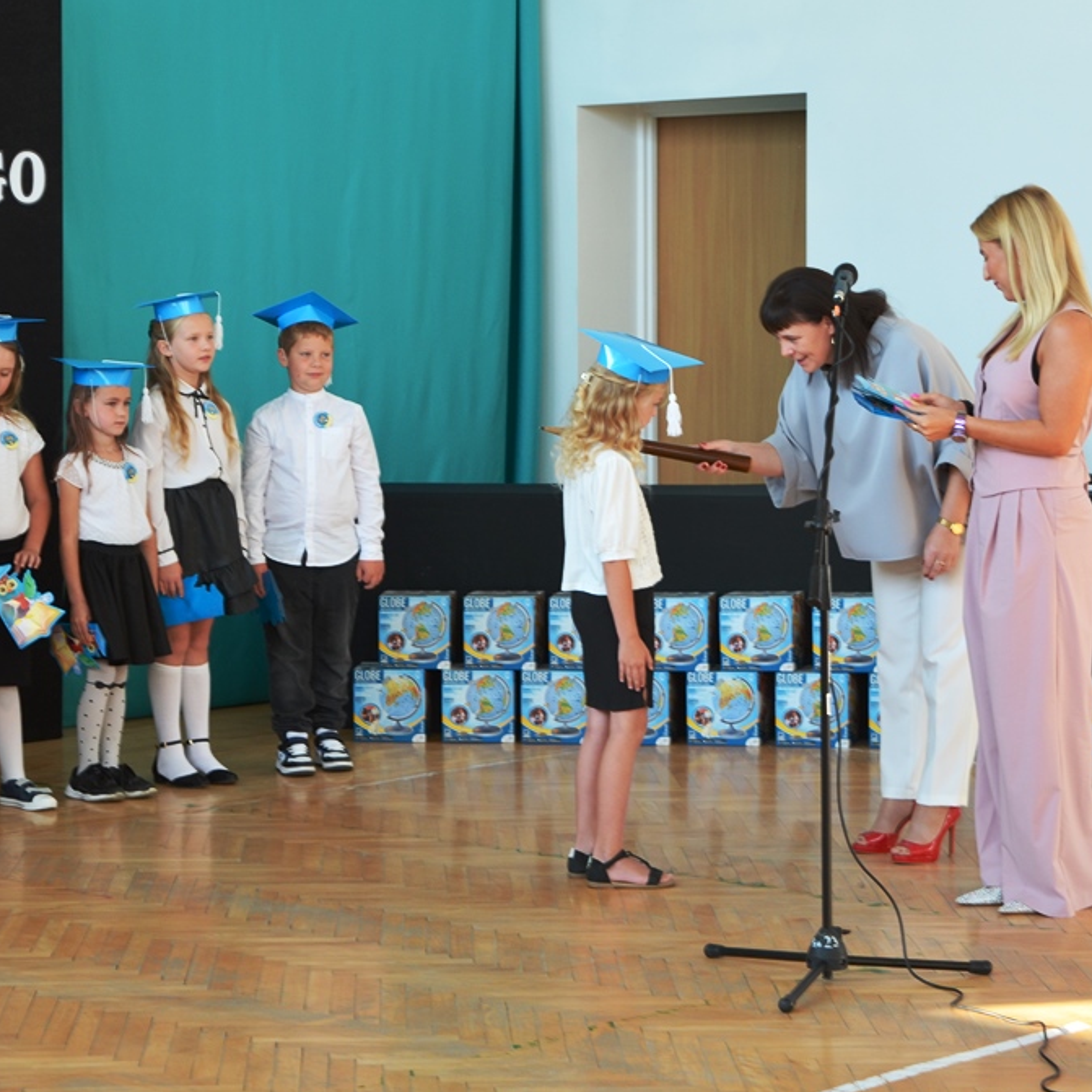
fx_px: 3605
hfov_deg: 17.2
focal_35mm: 101
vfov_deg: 17.2
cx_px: 376
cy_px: 545
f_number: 5.6
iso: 400
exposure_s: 1/80
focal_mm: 52
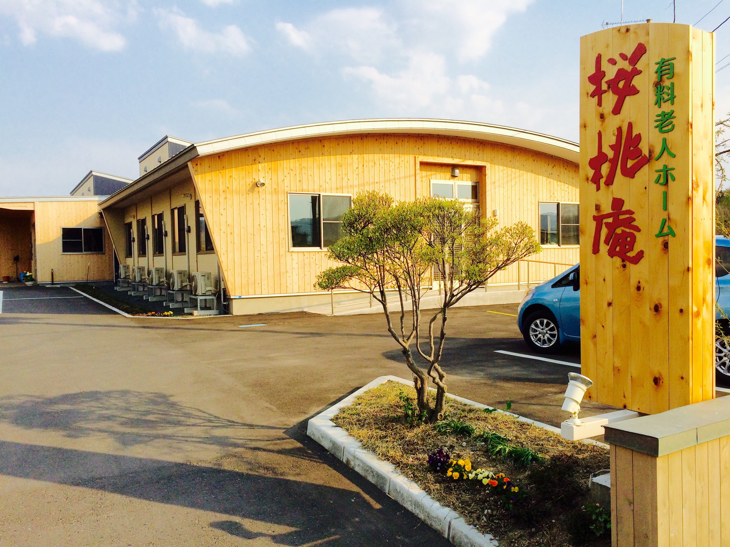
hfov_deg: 61.7
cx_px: 365
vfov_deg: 48.2
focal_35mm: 29
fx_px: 612
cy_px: 274
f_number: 2.2
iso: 32
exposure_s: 1/2283
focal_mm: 4.15
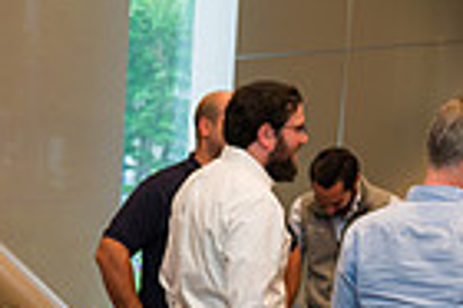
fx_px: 1542
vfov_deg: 10.5
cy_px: 596
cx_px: 30
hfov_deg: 16.8
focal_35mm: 120
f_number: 4
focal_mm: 29
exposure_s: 1/200
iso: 400
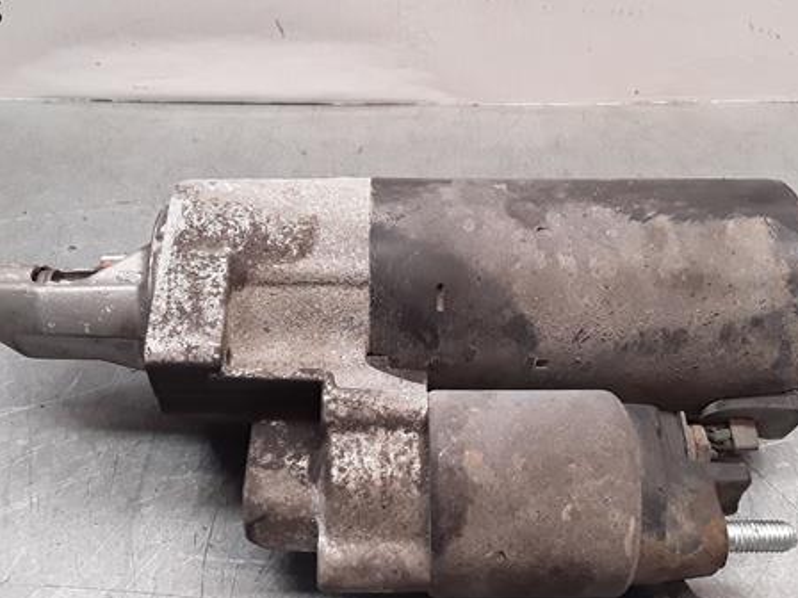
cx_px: 426
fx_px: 922
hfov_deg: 46.8
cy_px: 354
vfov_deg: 35.9
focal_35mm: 40
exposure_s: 1/100
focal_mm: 2.91
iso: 100
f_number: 1.9
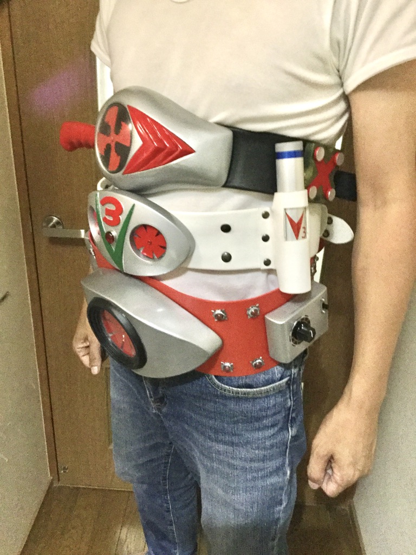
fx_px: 497
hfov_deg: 45.4
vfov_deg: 58.4
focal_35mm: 31
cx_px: 208
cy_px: 278
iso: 500
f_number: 2.4
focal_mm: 3.3
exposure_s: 1/15
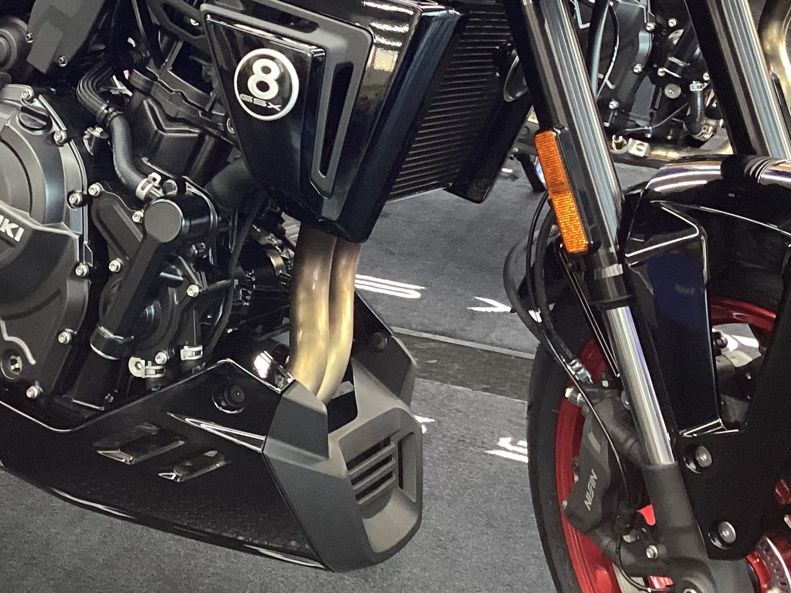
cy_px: 54
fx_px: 1554
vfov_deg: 21.1
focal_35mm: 68
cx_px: 228
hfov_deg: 28.3
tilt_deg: -17.0
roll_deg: -1.7
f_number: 2.4
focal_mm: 3.3
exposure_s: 1/60
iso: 250
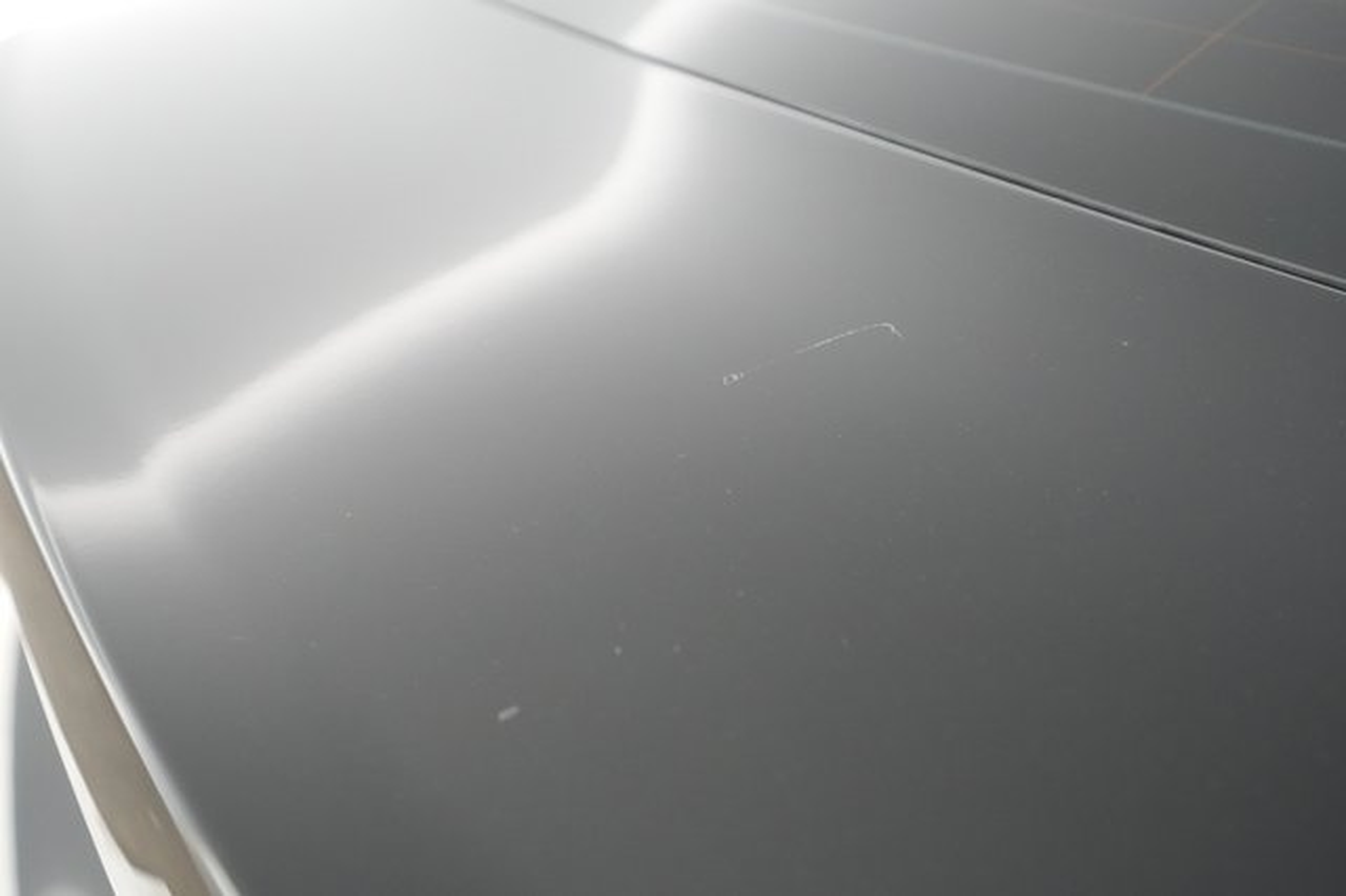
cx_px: 673
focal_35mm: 28
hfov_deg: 65.5
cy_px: 448
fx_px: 1046
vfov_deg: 46.4
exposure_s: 1/100
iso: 6400
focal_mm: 28
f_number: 4.5
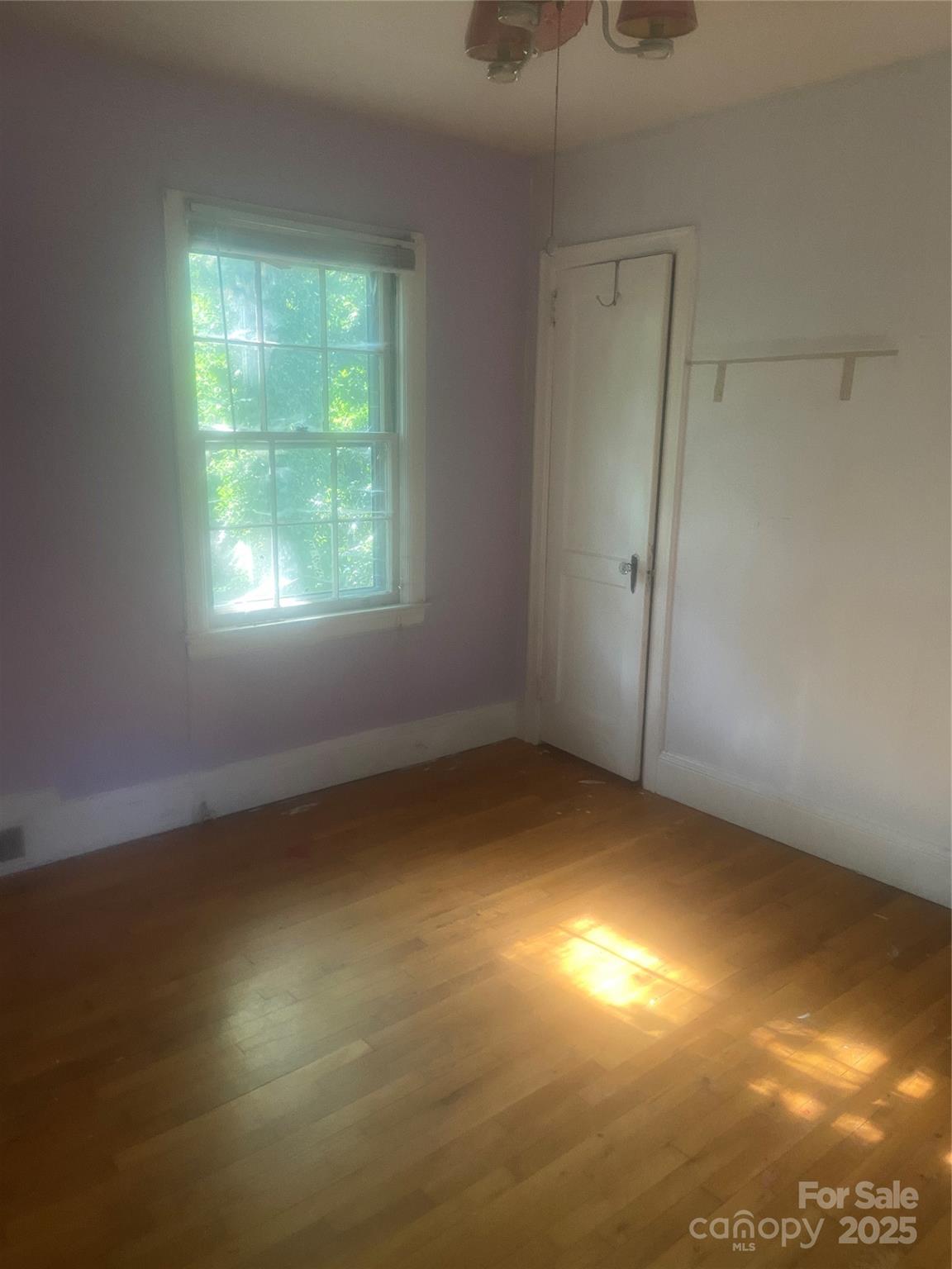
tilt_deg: -14.1
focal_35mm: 26
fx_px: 953
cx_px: 476
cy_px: 634
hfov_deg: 53.1
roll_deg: +0.4
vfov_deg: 67.3
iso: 200
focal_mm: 4.25
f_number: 1.8
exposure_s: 1/60
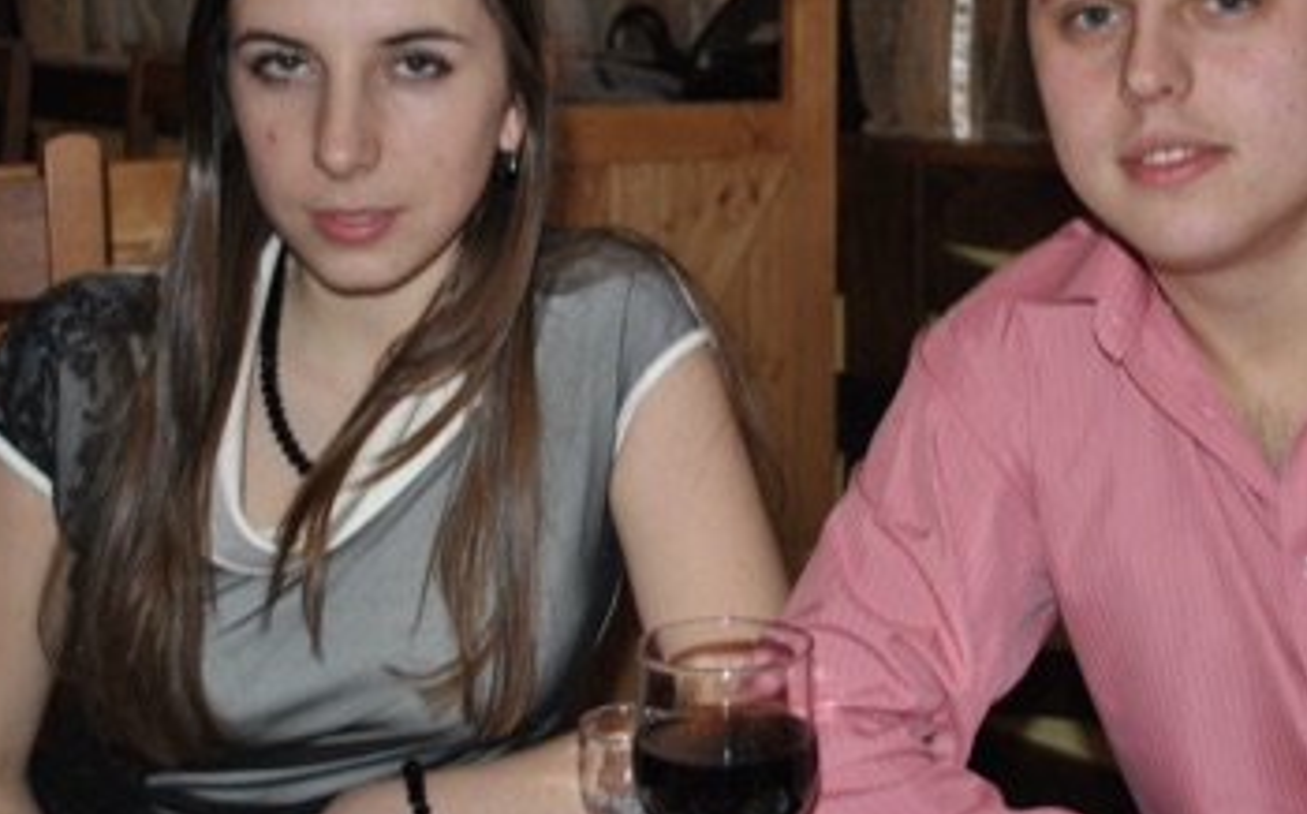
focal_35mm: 50
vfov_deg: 25.7
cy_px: 306
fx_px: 1779
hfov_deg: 39.9
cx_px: 859
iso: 200
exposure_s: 1/60
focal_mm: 22
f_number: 4
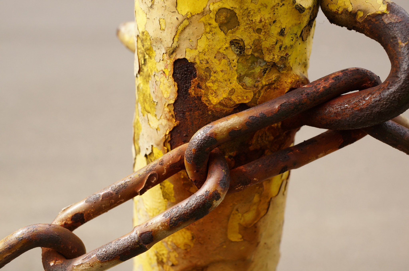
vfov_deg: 29.8
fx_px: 510
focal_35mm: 45
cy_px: 136
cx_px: 204
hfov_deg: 43.7
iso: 400
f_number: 11
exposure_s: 1/160
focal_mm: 30
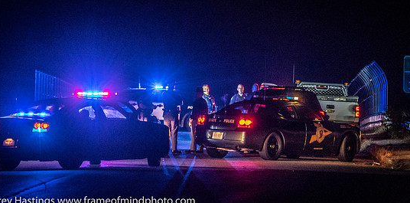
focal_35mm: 312
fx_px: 3298
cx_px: 179
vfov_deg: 3.5
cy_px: 80
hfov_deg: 7.1
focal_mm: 165
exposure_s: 1/100
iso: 2000
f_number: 5.3
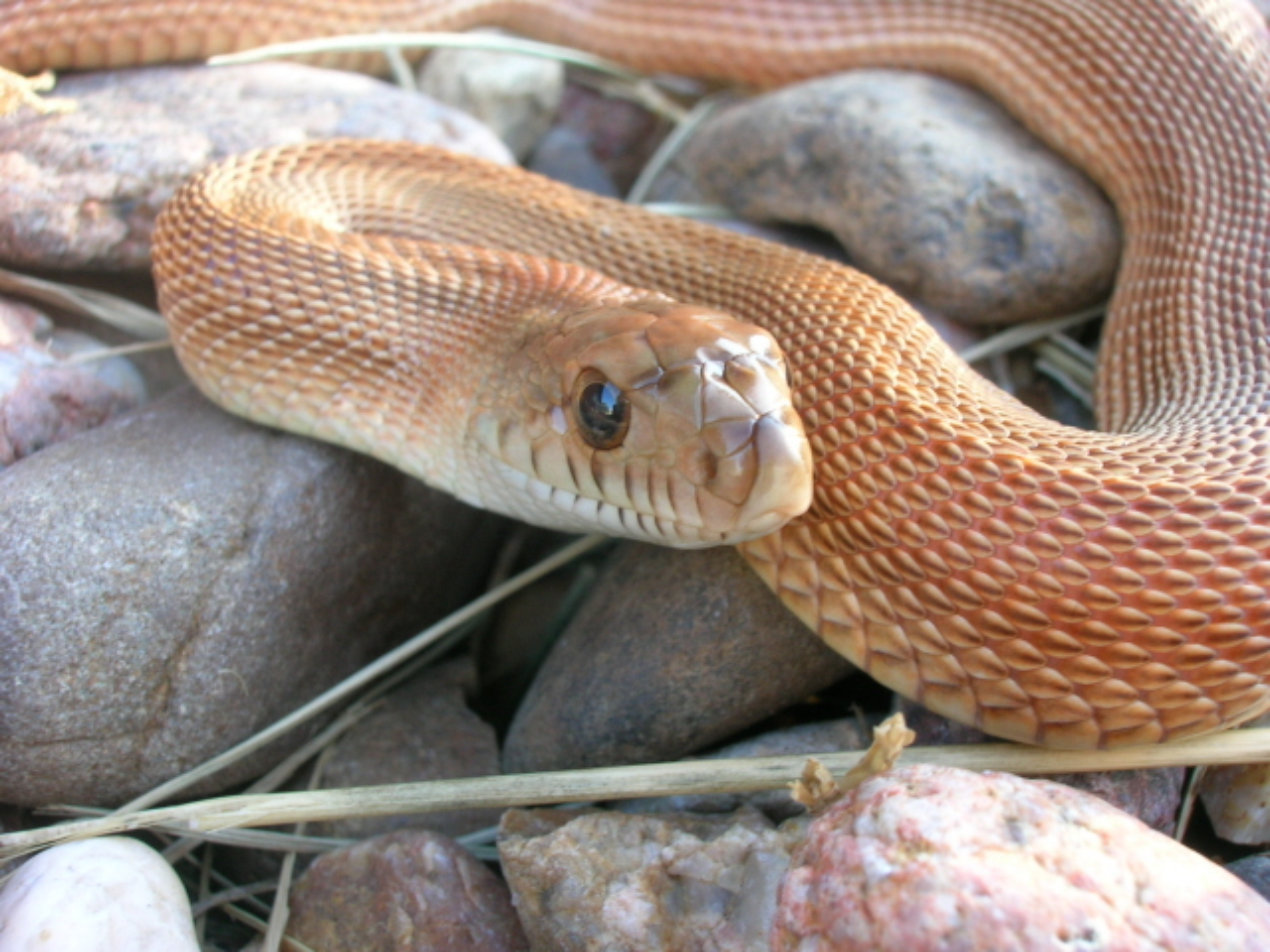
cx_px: 635
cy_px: 476
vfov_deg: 31.5
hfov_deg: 41.2
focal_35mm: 46
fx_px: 1688
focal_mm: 7.7
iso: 50
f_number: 5.4
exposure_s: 1/13
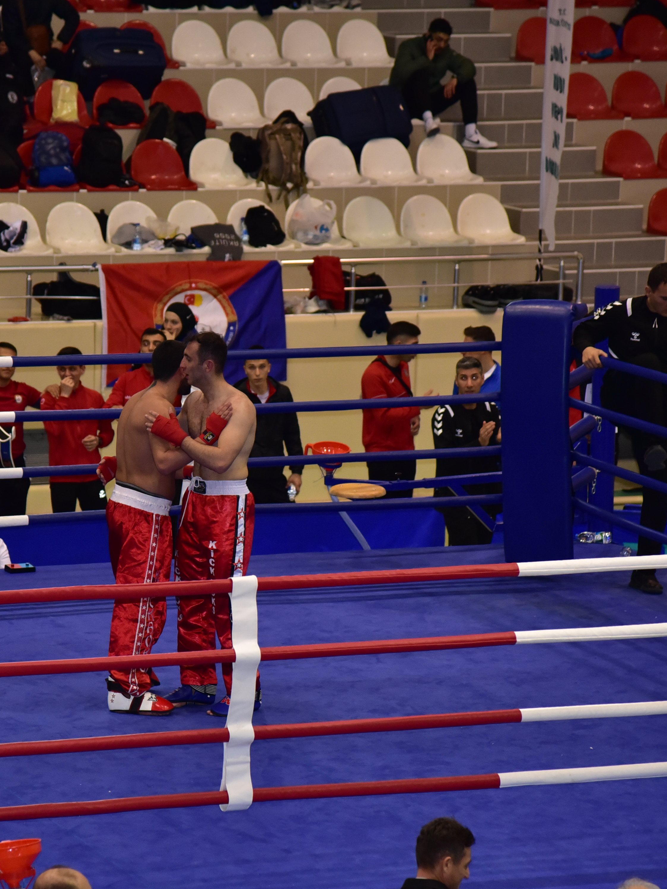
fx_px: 4162
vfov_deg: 12.2
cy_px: 445
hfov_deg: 9.2
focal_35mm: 162
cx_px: 228
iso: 2500
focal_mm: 112
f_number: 4
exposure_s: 1/200
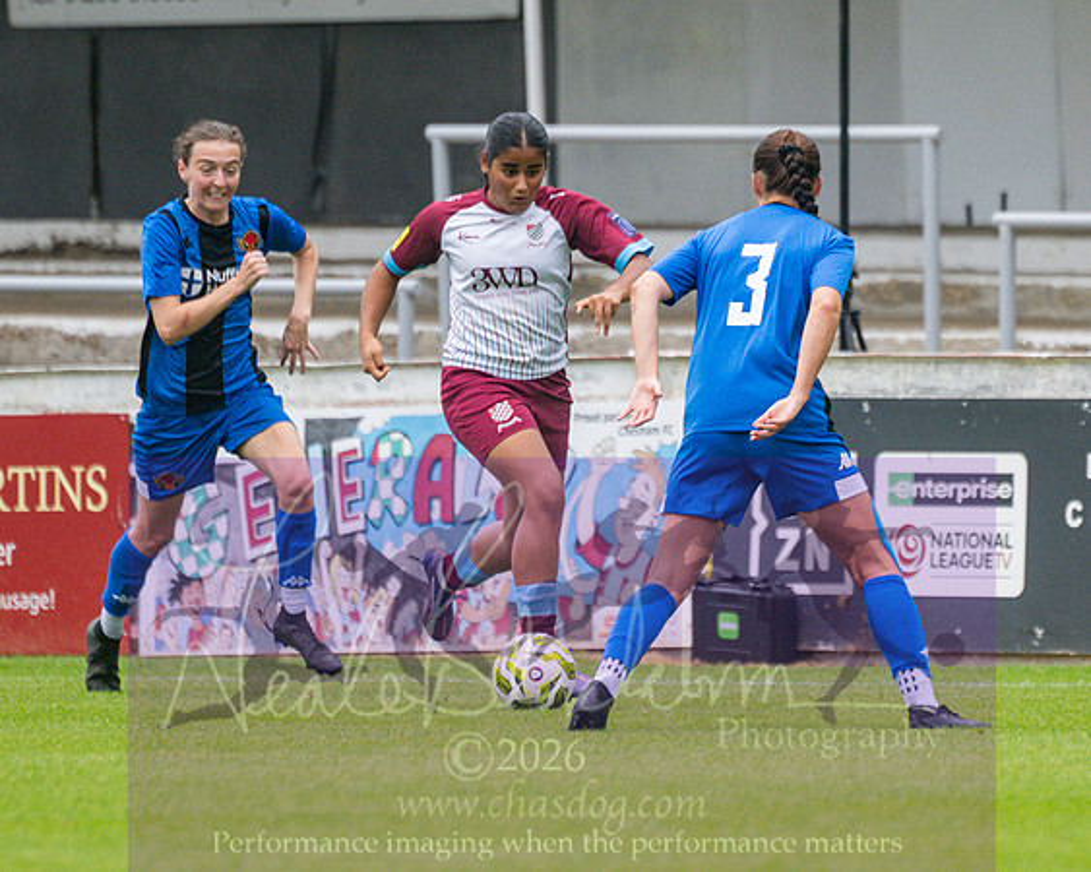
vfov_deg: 1.8
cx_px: 672
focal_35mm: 879
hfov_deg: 2.2
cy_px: 483
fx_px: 28361
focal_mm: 300
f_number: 4
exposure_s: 1/1000
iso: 450
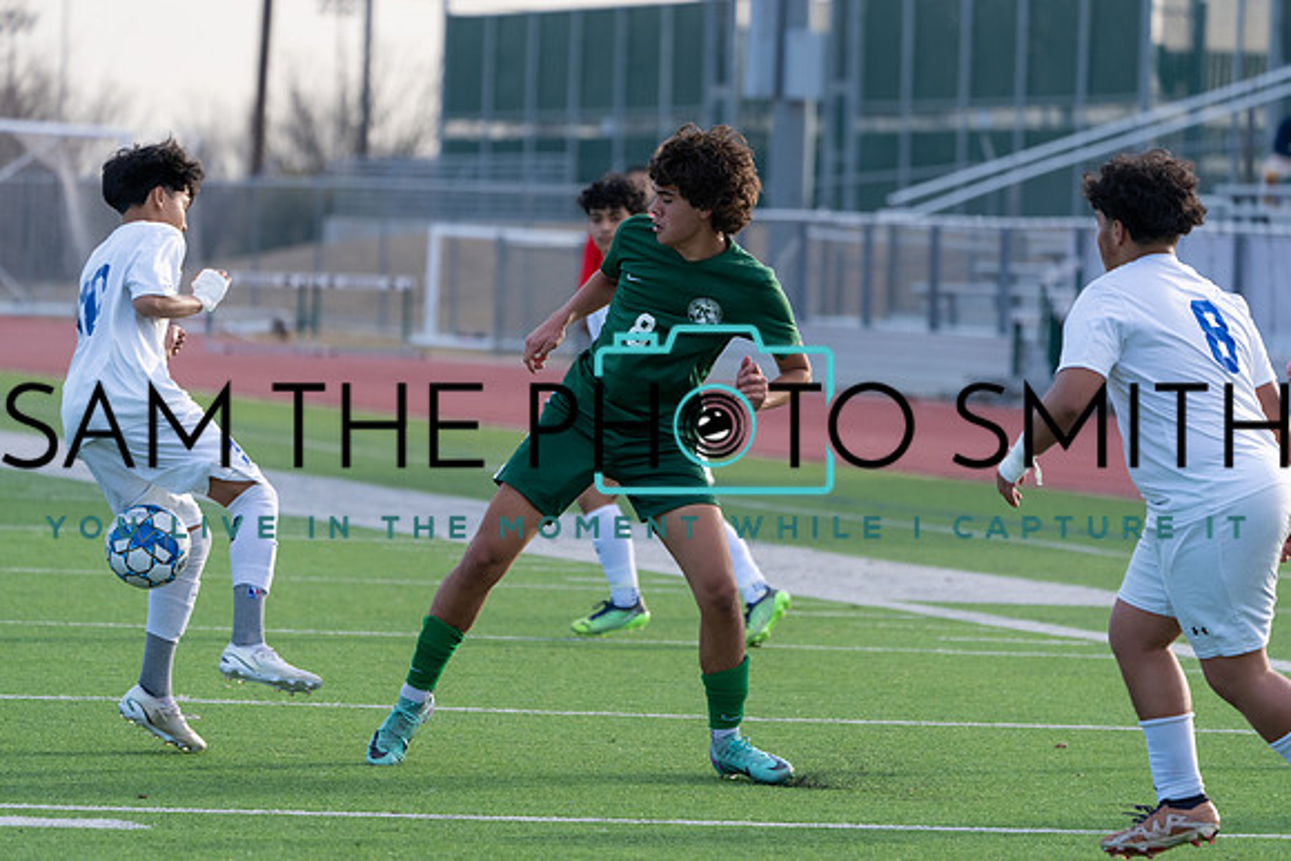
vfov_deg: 5.4
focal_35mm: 253
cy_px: 430
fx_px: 9075
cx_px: 646
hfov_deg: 8.1
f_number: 5.6
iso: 640
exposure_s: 1/1250
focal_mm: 253
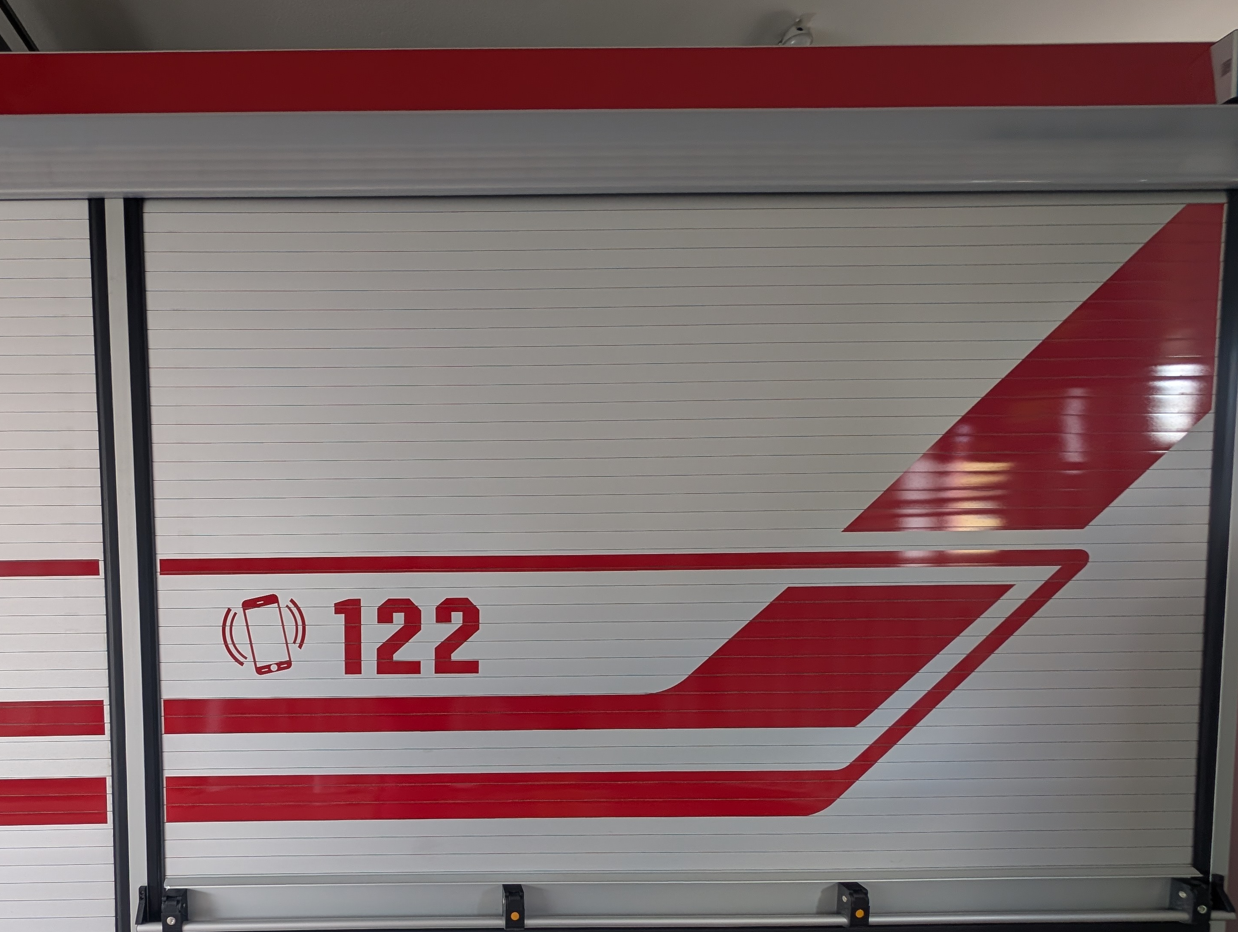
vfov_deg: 72.5
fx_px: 609
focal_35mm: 17
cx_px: 398
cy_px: 624
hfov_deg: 87.3
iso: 56
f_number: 1.95
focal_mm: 2.23
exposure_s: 1/23.8
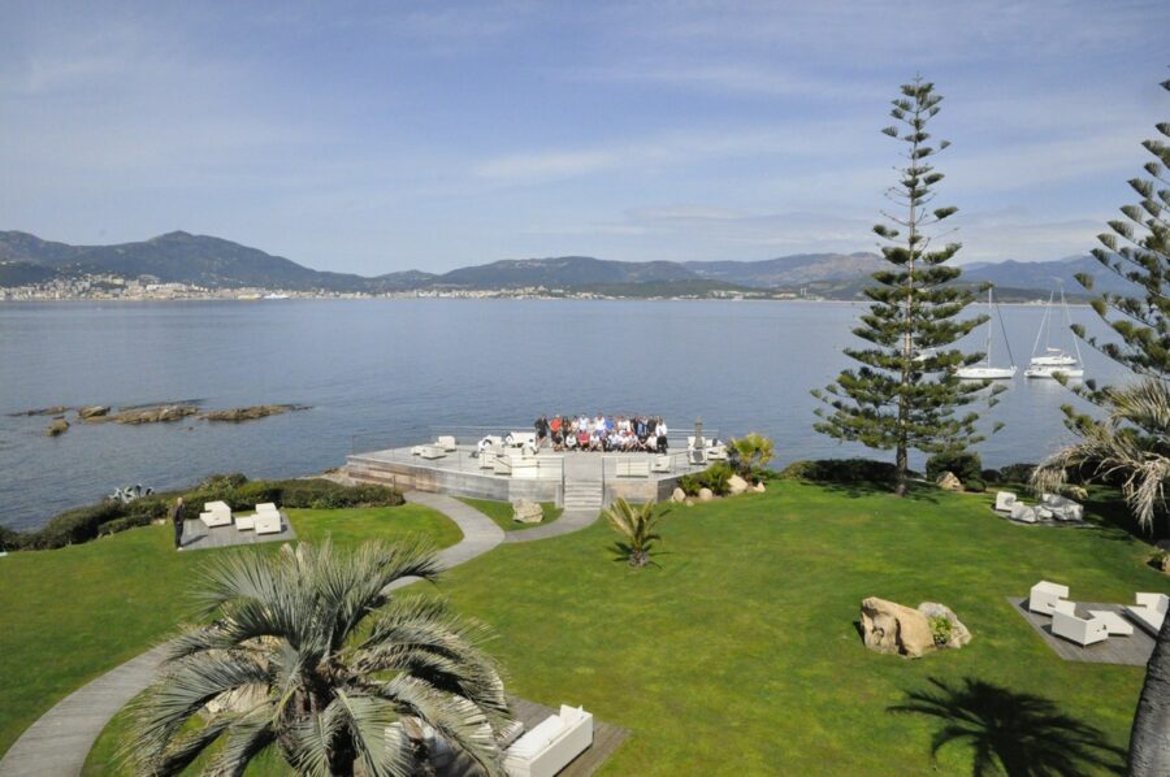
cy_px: 388
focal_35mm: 24
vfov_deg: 53.0
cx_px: 585
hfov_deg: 73.8
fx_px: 779
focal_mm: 16
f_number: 20
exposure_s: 1/1600
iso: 3200
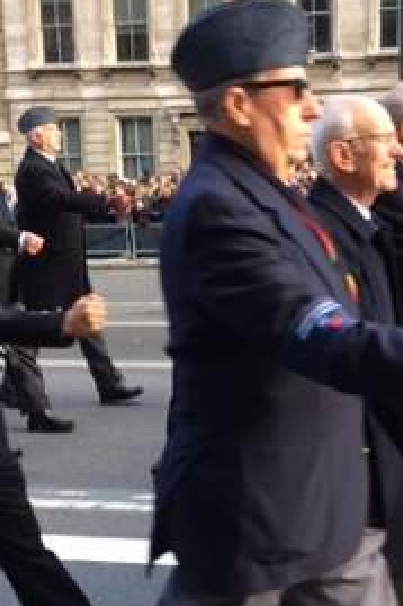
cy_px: 422
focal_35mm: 64
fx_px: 1076
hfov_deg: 21.1
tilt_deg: -12.9
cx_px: 263
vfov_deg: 31.1
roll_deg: +1.3
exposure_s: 1/100
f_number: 2.2
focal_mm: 4.15
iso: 32
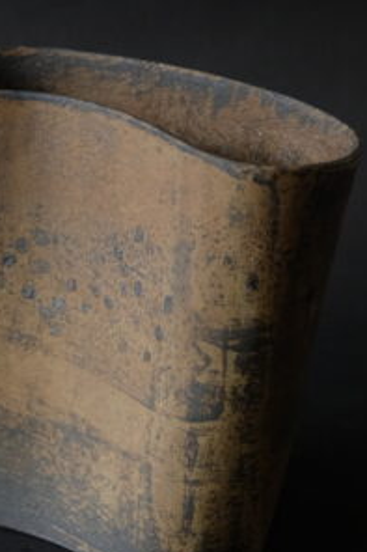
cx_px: 105
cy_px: 34
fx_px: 2740
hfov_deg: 7.7
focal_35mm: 179
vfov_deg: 11.4
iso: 800
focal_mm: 35
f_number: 2
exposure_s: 1/40
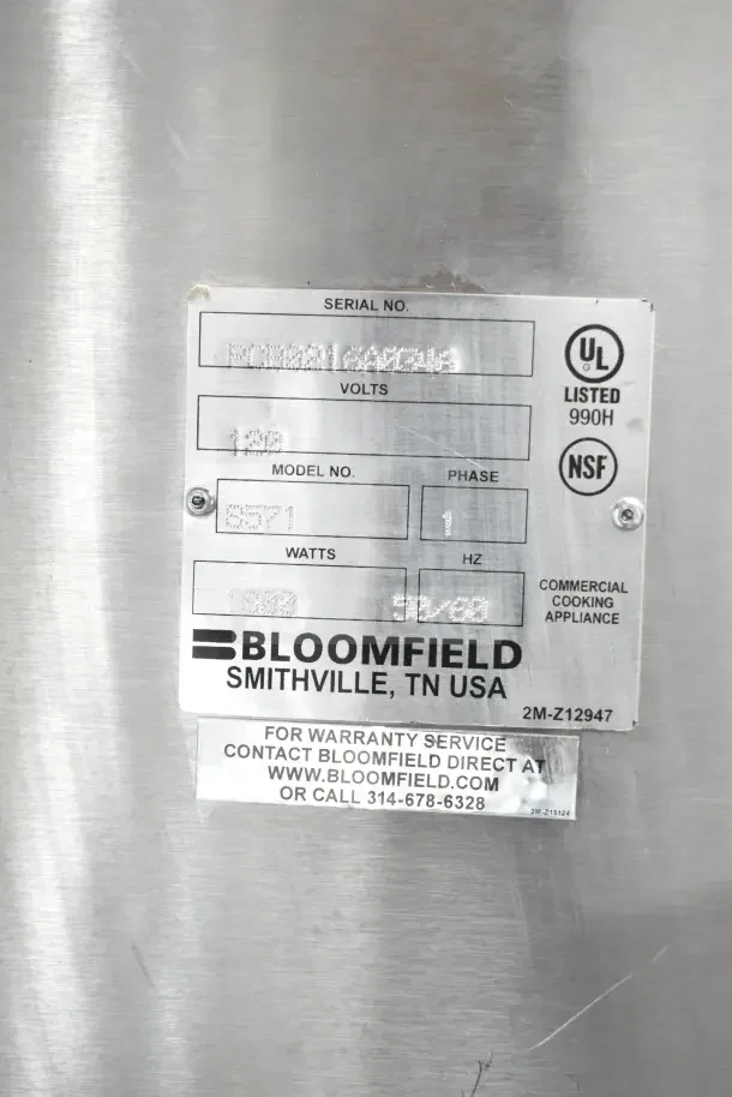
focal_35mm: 52
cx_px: 366
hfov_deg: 25.8
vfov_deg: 37.8
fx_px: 1600
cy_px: 548
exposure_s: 1/60
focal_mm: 35
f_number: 4.5
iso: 2500
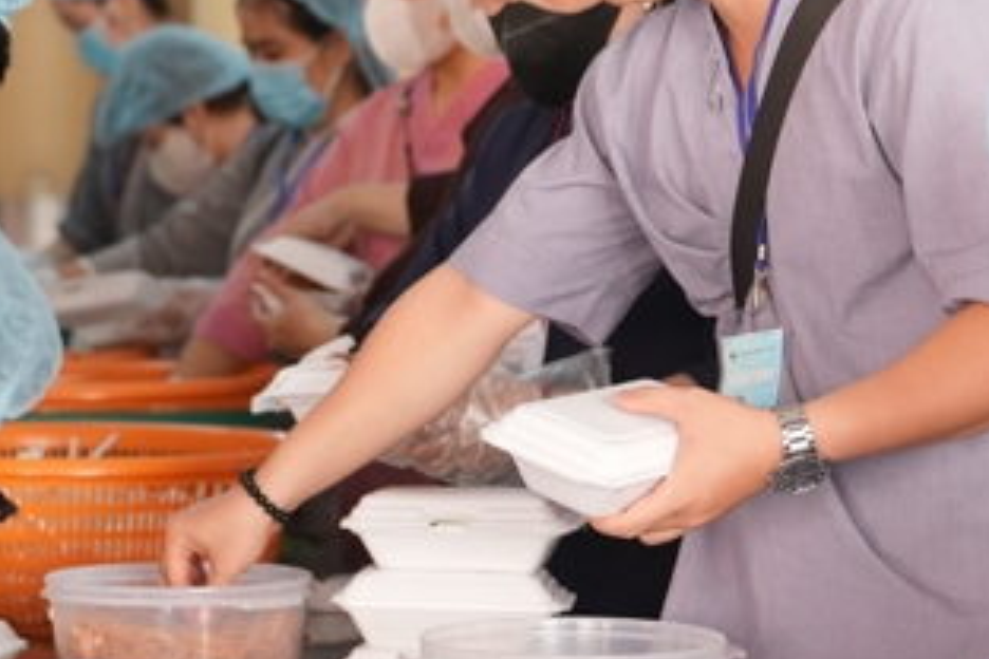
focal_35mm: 128
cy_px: 539
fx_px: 3516
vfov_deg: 10.7
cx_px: 474
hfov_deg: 16.0
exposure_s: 1/400
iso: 2000
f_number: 2.5
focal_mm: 41
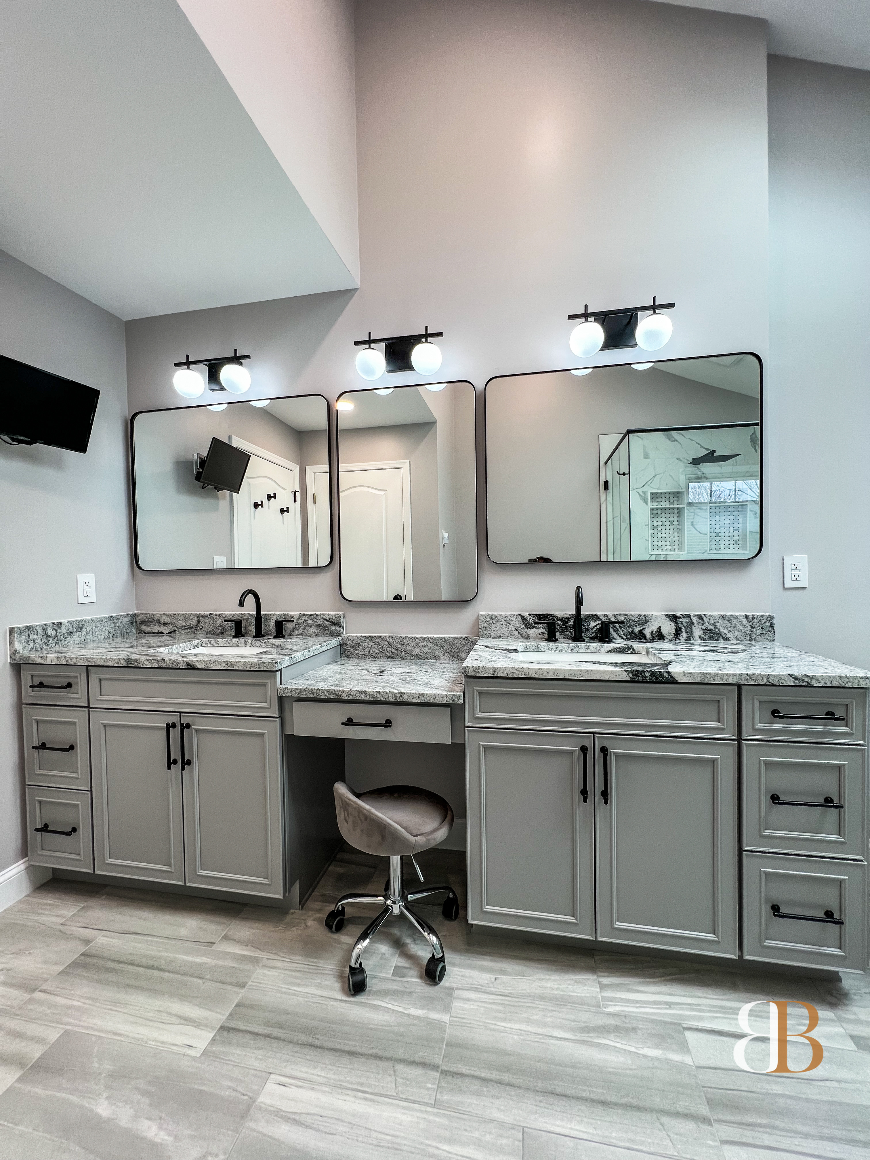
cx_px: 435
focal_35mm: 13
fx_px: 436
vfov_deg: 106.2
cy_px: 580
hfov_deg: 89.9
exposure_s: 1/120
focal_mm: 1.57
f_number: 1.8
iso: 64
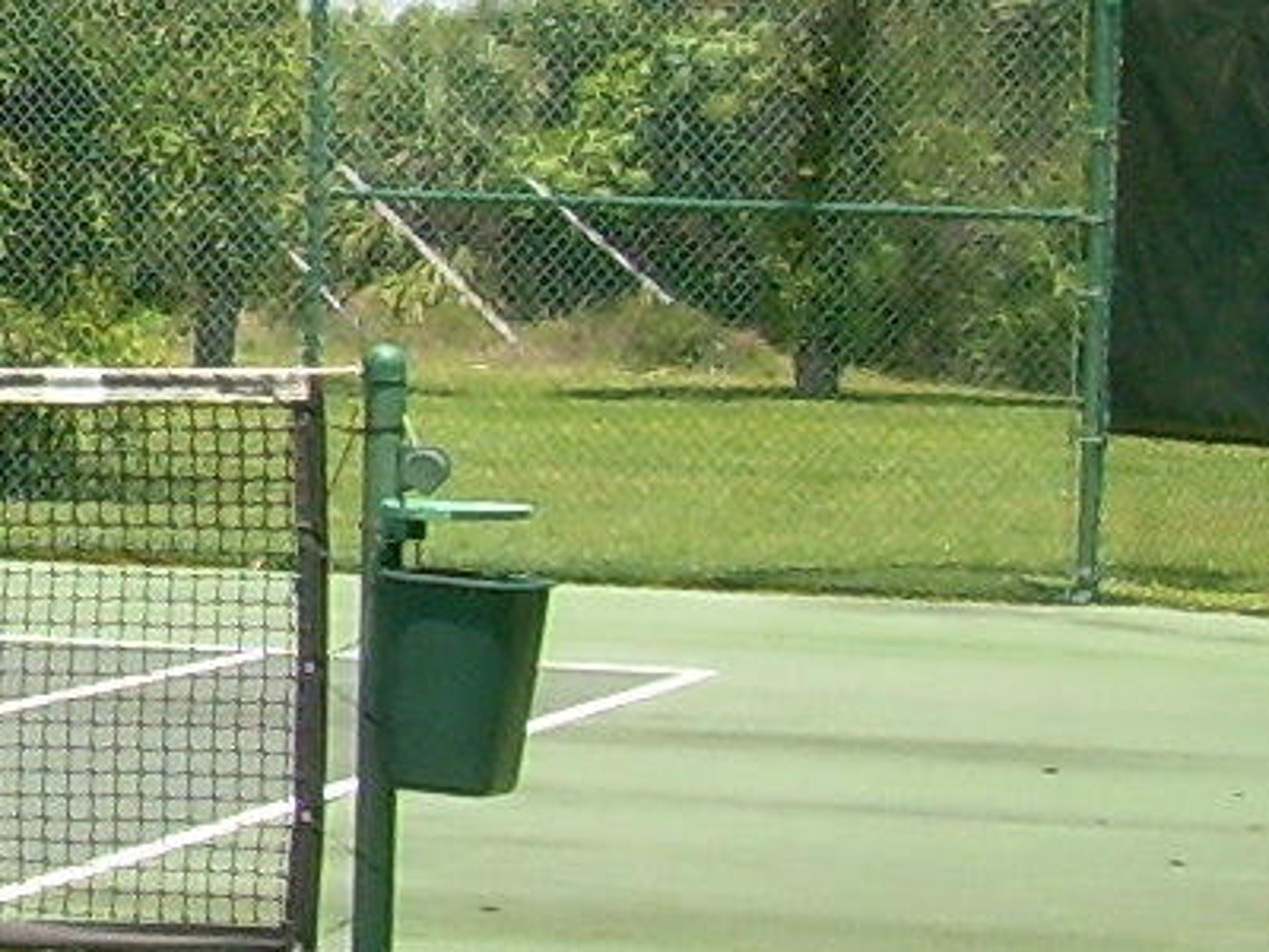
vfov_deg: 6.8
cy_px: -38
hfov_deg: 8.3
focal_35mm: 216
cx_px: -1957
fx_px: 7918
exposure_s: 1/229
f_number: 4.6
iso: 50
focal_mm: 6.3
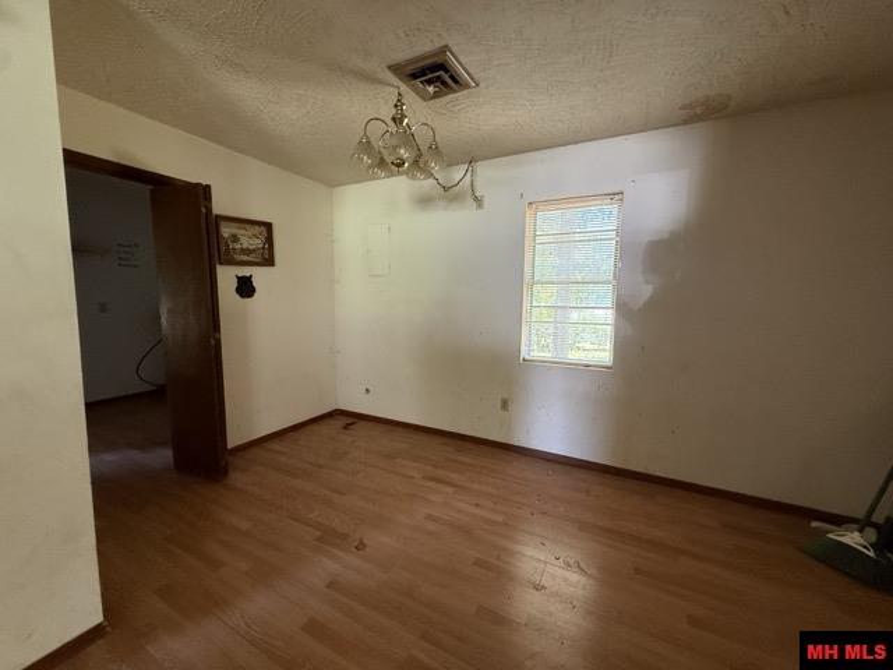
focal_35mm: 14
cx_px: 446
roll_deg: -1.9
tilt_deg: -5.8
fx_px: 361
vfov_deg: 85.7
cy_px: 335
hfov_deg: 102.1
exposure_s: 1/60
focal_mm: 2.22
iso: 400
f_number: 2.2
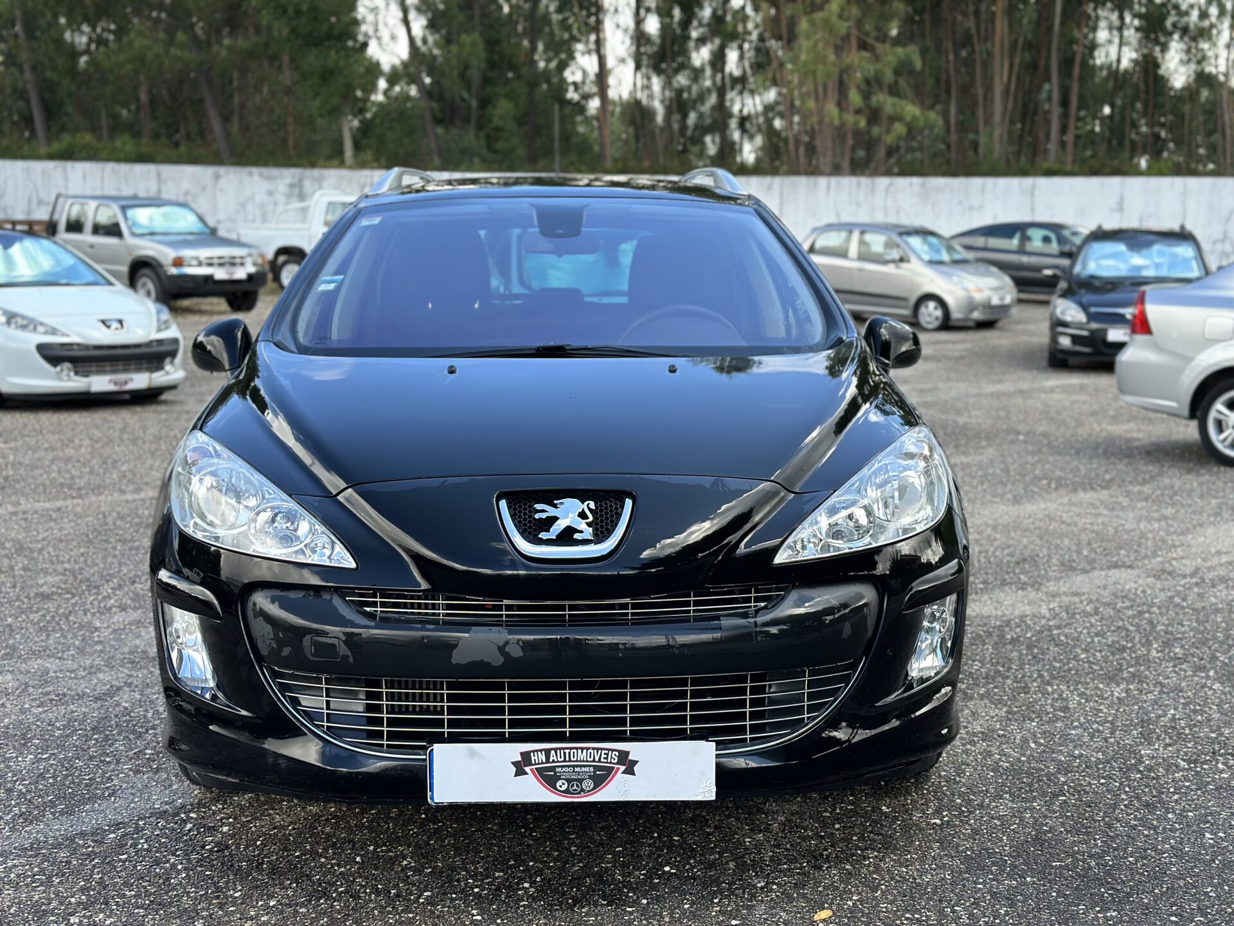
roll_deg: +0.6
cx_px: 617
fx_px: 1711
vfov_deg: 30.3
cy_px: 463
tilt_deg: -5.4
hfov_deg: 39.7
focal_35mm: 48
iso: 80
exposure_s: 1/580
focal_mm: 6.86
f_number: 1.78
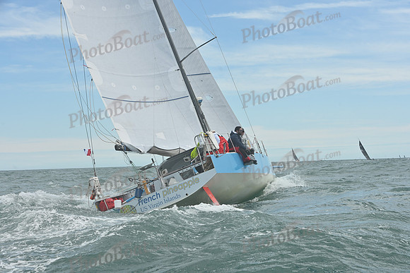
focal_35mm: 70
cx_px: 205
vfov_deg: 19.5
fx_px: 797
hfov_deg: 28.8
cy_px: 136
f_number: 9
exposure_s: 1/1250
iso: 320
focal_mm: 70
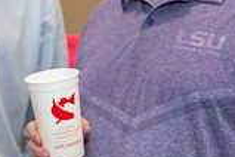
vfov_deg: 11.7
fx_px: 764
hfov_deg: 17.5
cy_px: 61
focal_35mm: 117
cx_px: 90
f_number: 2.8
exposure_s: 1/125
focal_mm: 32
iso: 800
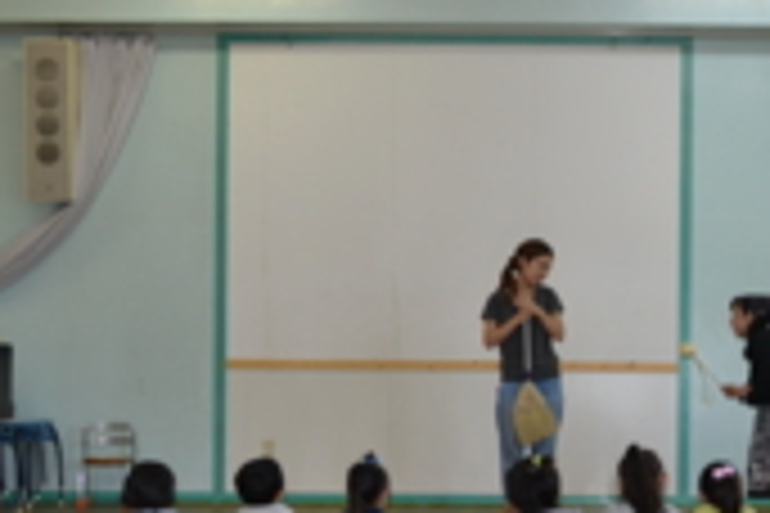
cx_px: 662
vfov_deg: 17.6
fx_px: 1647
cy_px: 398
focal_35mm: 77
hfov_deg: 25.7
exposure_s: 1/100
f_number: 4
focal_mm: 22
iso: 400
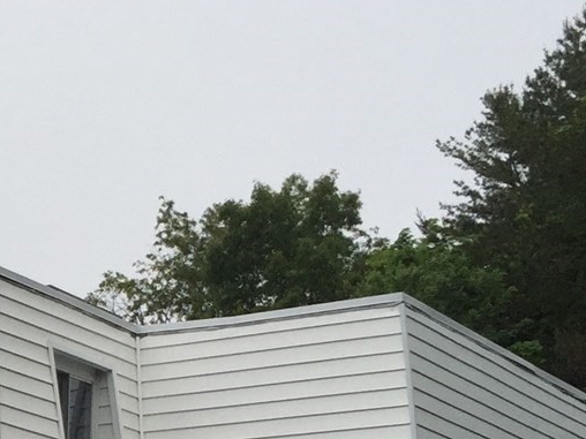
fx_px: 1981
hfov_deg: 15.8
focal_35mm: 117
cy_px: 742
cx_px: -227
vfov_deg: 11.9
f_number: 2.2
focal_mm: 4.15
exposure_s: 1/670
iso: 32
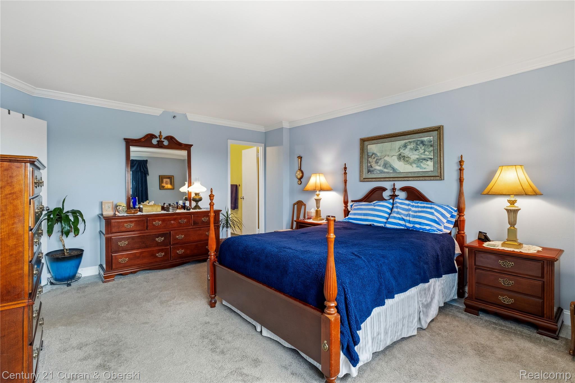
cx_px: 288
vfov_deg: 70.4
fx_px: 271
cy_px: 192
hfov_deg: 93.3
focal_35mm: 17
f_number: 8
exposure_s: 2
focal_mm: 11.5
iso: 500
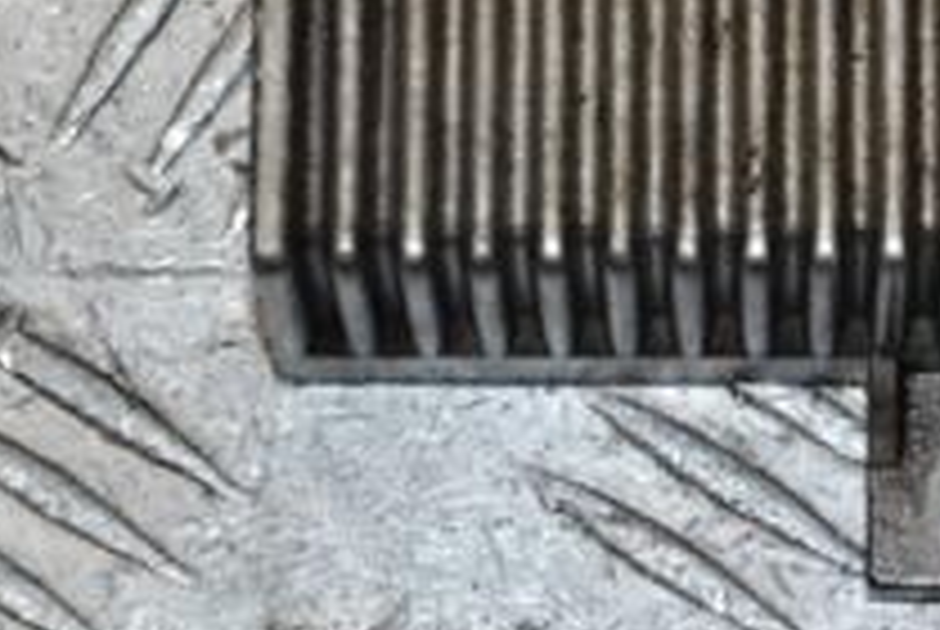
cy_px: -94
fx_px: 7870
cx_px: 886
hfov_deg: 6.8
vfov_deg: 4.6
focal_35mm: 301
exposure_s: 1/200
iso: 800
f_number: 8
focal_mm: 70
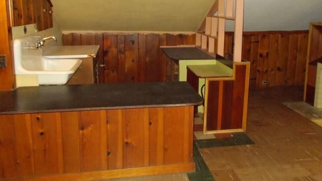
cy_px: 58
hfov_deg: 57.7
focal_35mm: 34
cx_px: 186
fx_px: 290
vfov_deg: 34.3
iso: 800
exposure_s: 1/25
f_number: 3.2
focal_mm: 4.6
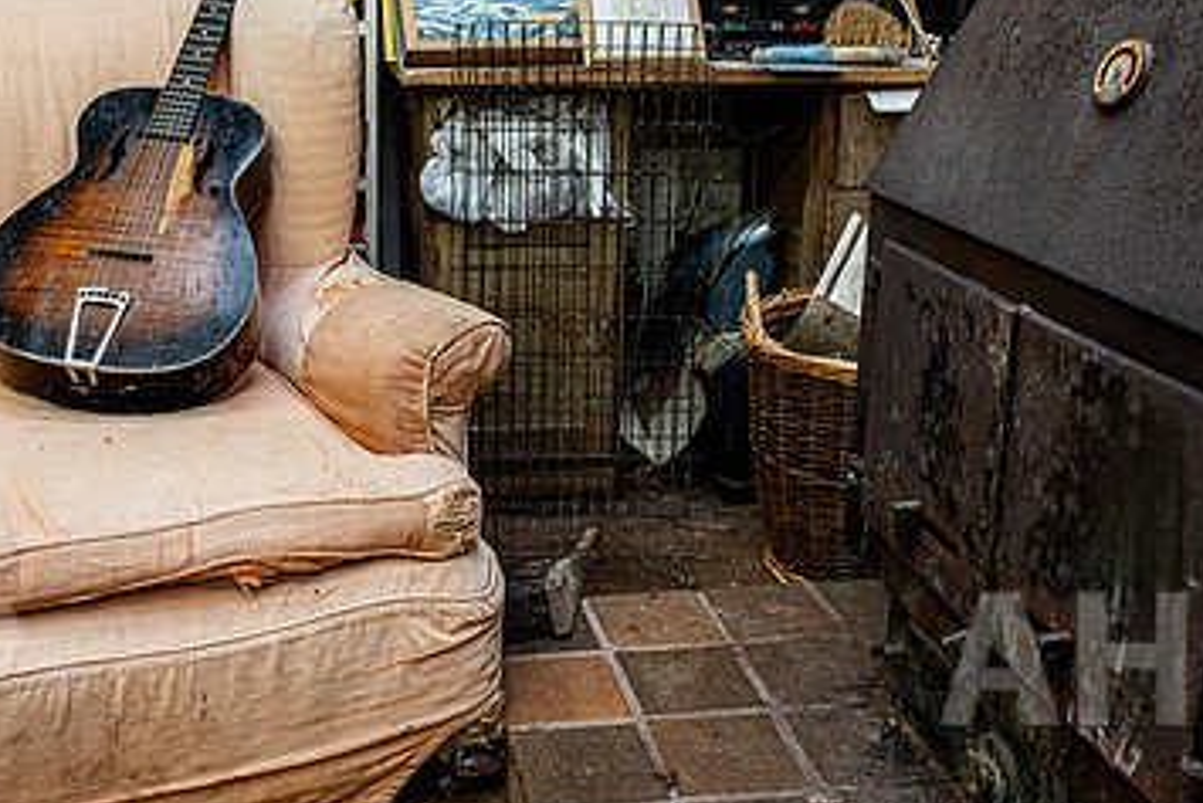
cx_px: 470
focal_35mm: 40
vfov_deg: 33.3
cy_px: 303
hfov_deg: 48.1
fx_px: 1337
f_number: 5.6
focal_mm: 24
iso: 64
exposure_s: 1/3
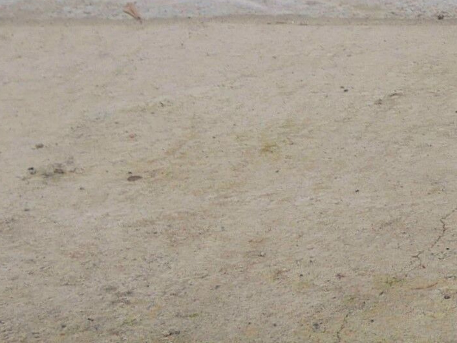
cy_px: -500
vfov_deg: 5.6
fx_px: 3355
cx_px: 843
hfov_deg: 7.5
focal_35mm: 254
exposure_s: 1/400
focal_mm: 20
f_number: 3.5
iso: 200
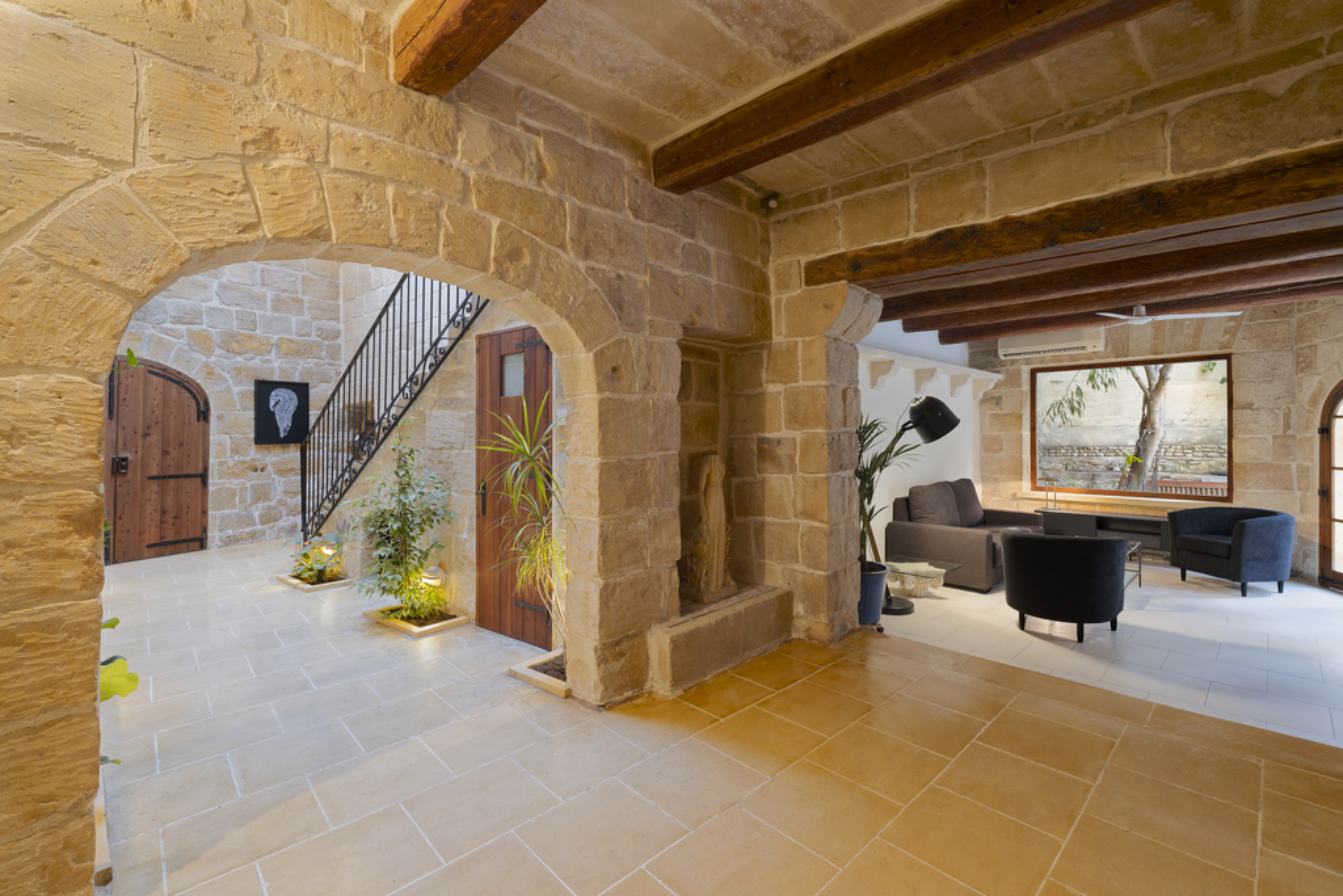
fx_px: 560
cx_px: 672
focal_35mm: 15
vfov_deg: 77.3
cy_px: 448
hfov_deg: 100.4
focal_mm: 15
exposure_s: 6
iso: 100
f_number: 11
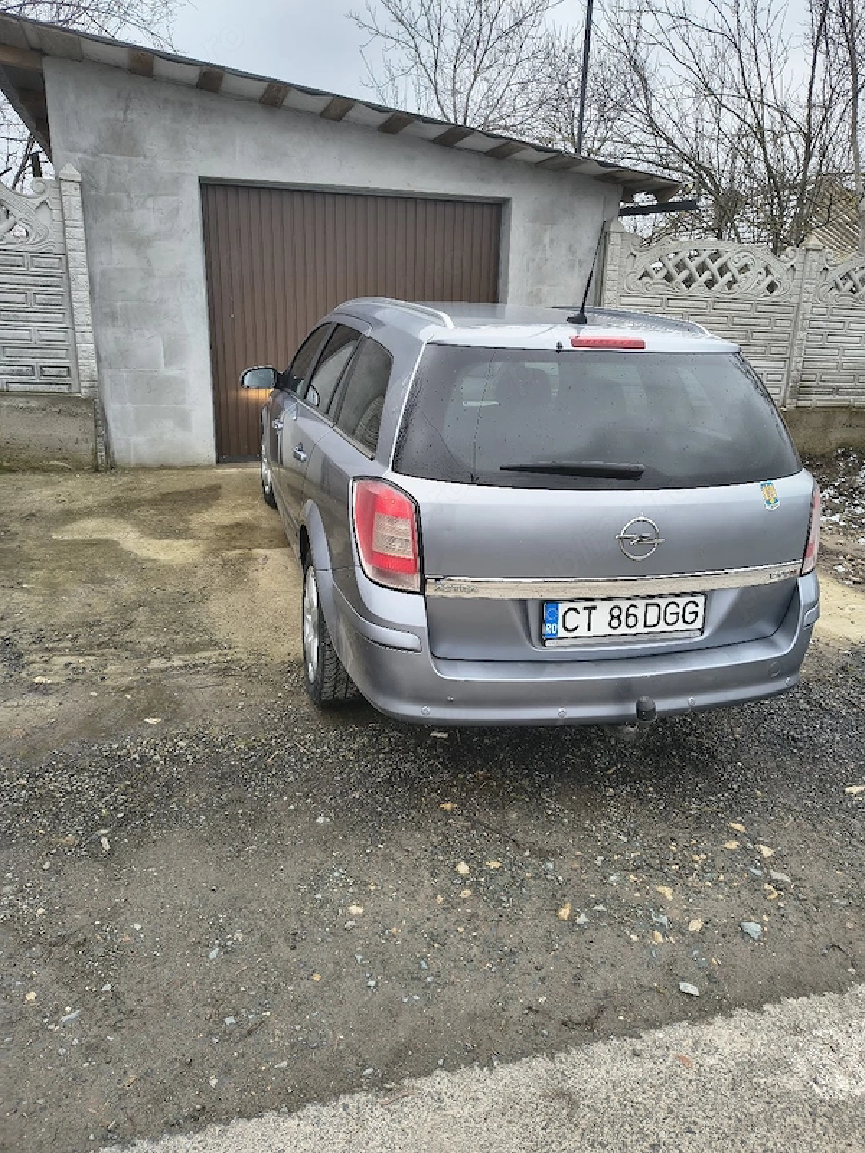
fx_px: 800
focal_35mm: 24
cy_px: 576
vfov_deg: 71.6
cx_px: 432
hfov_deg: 56.8
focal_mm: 5.56
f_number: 1.8
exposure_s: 1/385
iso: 100
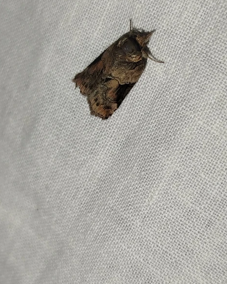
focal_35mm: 74
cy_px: 139
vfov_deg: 25.7
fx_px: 621
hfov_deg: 20.7
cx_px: 114
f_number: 1.7
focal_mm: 5.31
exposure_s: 1/50
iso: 50
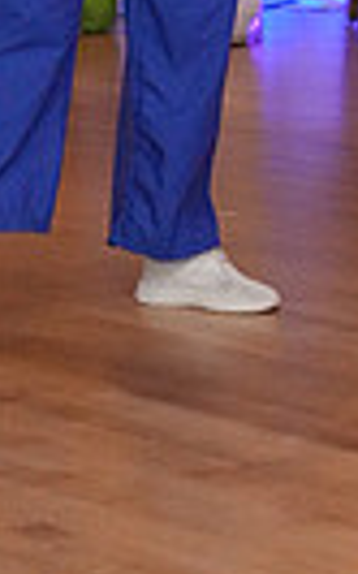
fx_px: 3829
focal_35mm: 245
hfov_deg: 5.3
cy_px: -319
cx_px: 451
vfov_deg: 8.4
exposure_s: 1/250
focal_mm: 55
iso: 8000
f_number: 3.2
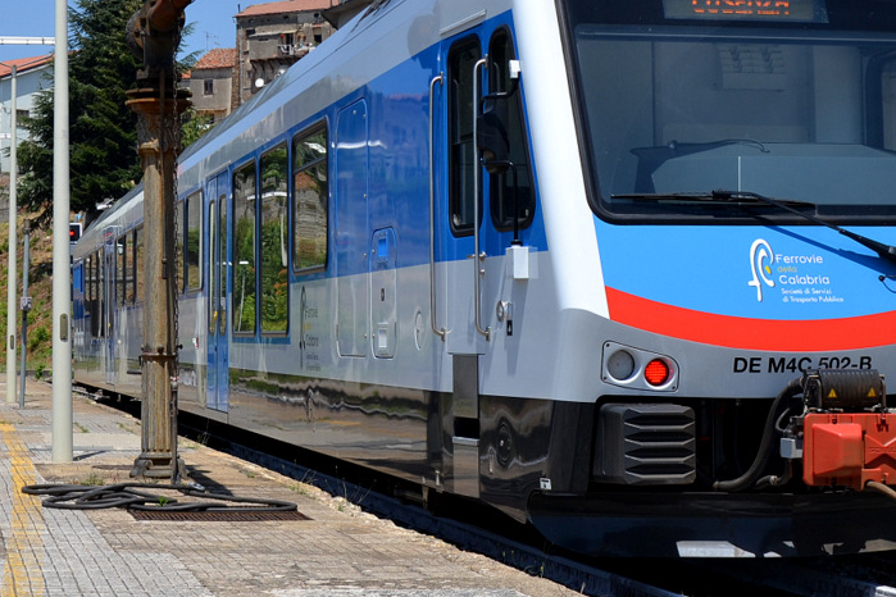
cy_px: 118
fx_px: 1667
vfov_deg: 20.1
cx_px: 308
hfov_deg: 29.9
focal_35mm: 67
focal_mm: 26
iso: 100
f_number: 8
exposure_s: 1/250
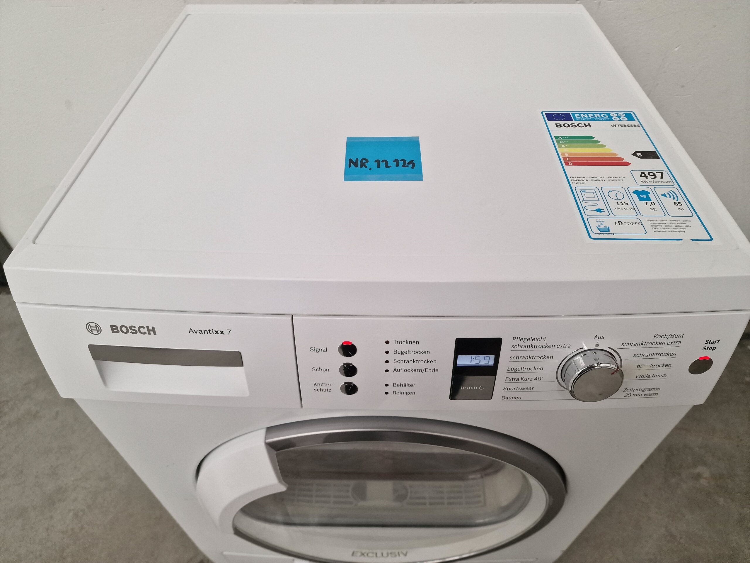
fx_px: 498
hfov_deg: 73.9
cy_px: 282
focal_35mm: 23
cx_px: 375
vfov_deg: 58.9
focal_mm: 6.4
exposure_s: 1/180
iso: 200
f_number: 1.8
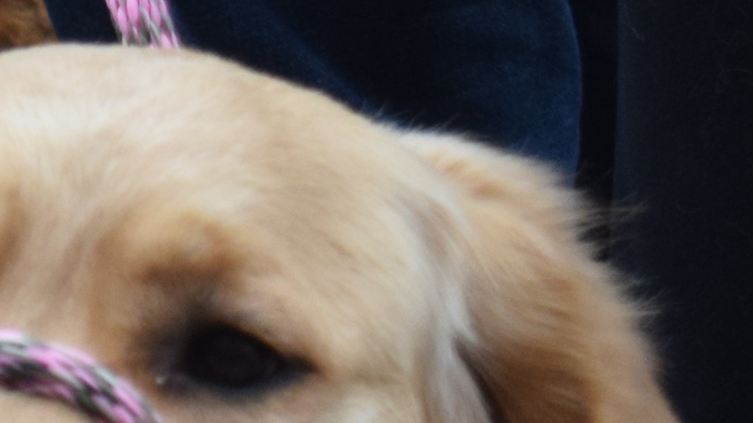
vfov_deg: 3.0
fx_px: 8045
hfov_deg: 5.3
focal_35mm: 403
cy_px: 562
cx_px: -699
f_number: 5
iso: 800
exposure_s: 1/1000
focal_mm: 45
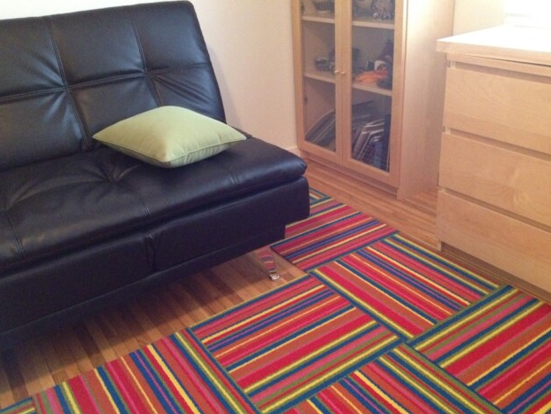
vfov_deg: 39.7
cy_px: 207
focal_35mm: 36
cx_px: 280
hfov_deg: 51.3
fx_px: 573
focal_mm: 4.28
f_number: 2.4
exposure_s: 1/15
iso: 640
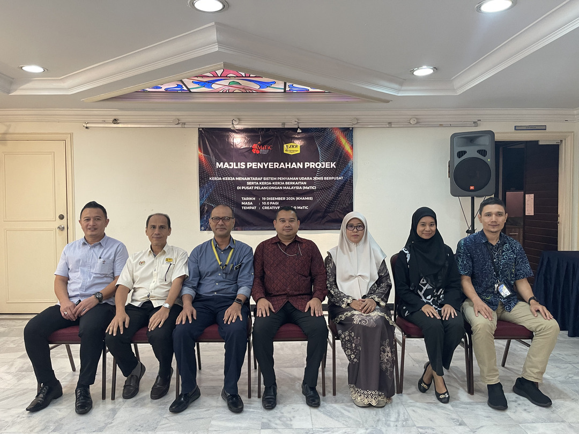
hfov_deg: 69.4
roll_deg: +0.1
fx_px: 418
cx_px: 290
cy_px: 217
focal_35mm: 25
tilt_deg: -2.9
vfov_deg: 54.9
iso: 250
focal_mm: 5.1
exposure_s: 1/50
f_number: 1.6
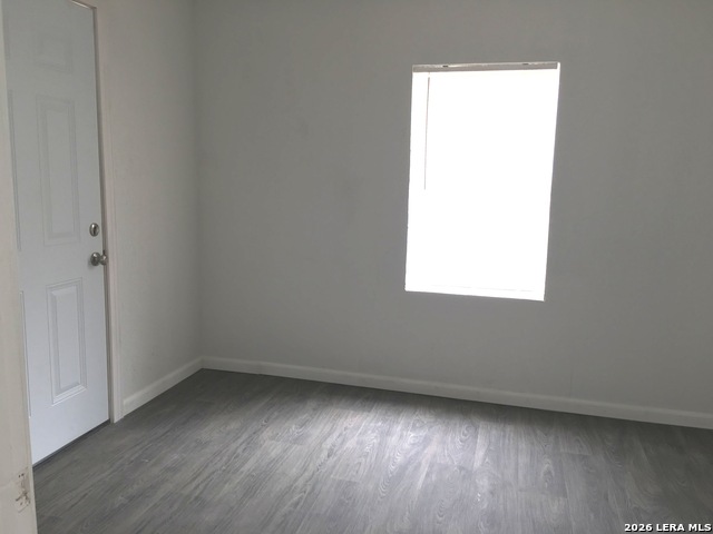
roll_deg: -2.3
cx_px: 356
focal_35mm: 29
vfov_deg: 48.2
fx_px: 597
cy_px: 267
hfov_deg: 61.7
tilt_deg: -8.3
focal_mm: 4.15
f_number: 2.2
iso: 25
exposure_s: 1/40
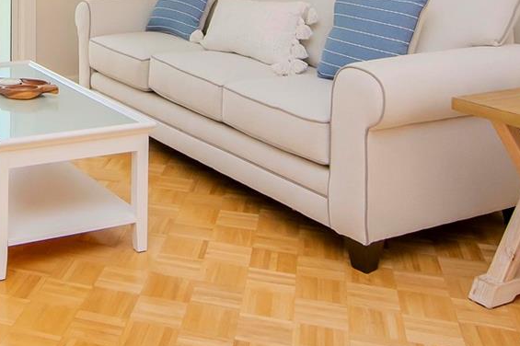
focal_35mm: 51
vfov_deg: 24.3
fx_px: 736
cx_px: 45
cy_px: -58
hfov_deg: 36.3
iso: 800
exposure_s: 1/50
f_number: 10
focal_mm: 12
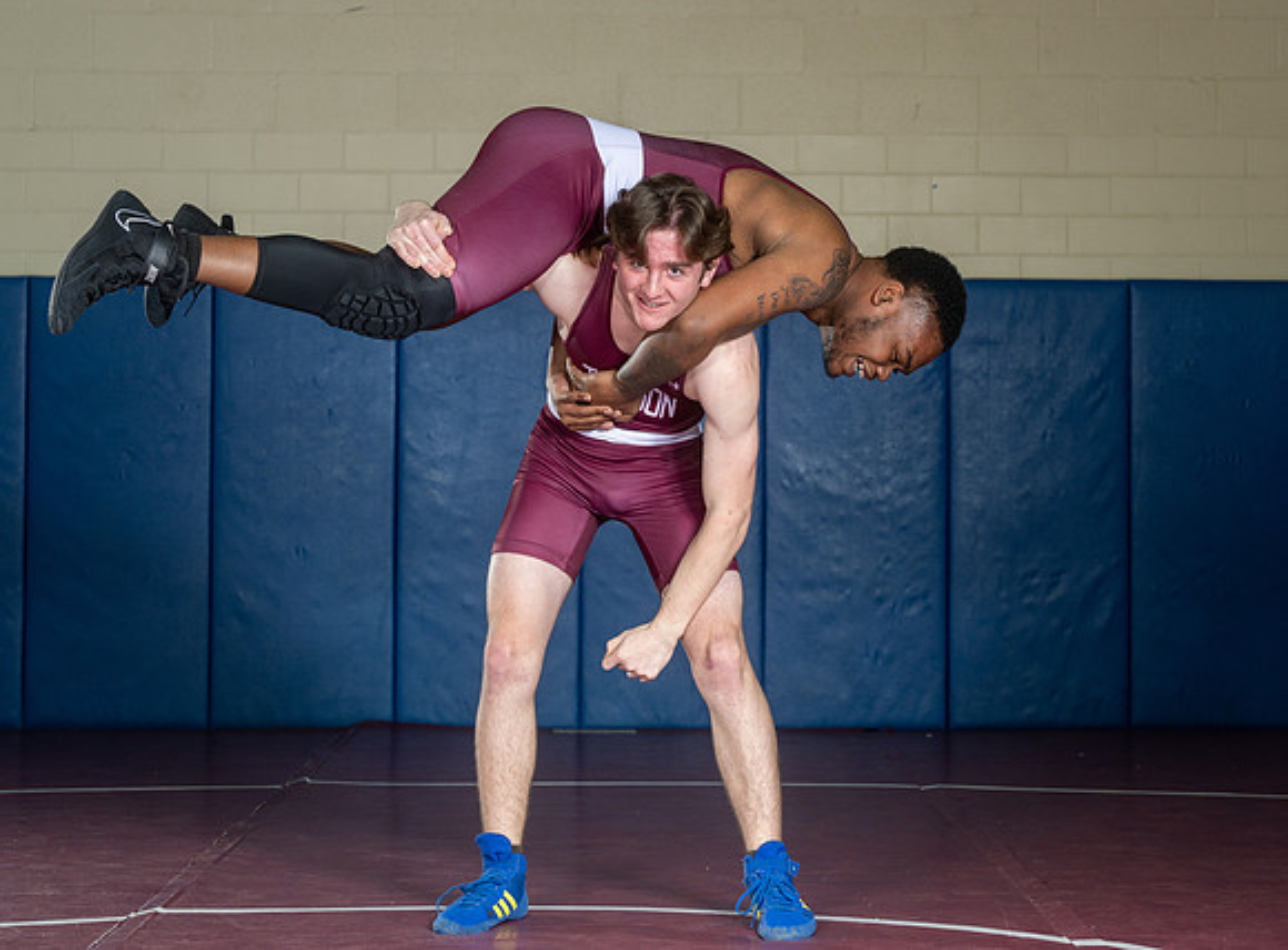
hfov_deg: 20.5
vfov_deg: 15.2
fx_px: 3560
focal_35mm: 96
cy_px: 341
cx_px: 740
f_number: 5.6
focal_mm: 70
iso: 125
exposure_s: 1/200
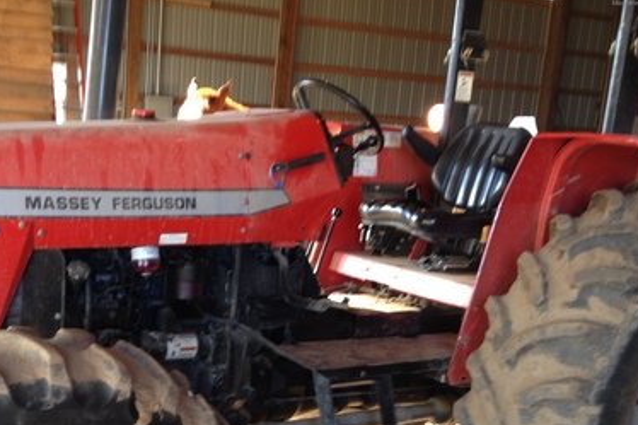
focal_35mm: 53
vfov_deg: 25.0
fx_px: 939
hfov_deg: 37.1
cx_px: 212
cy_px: 343
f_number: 2.4
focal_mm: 4.28
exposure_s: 1/20
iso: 50
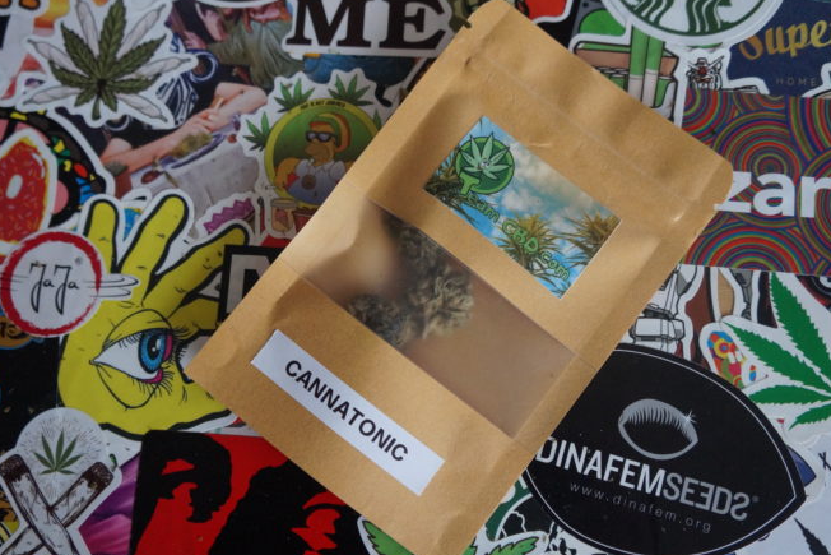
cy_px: 257
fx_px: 937
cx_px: 417
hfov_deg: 47.8
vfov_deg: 32.9
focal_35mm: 41
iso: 2000
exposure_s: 1/160
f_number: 4
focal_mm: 23
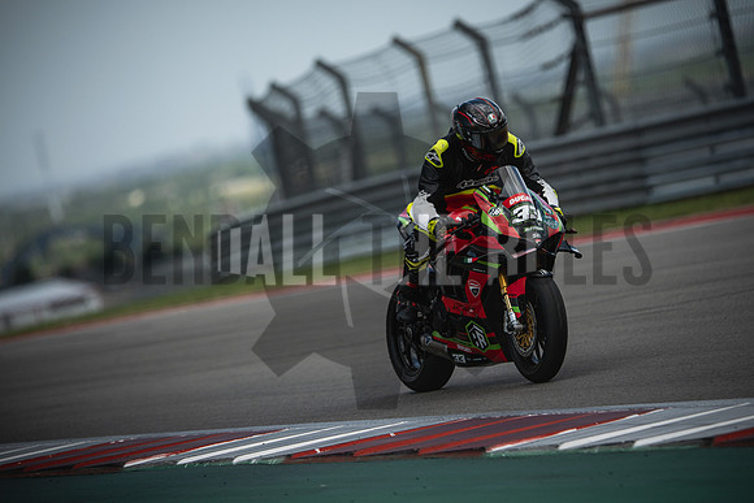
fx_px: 6285
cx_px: 377
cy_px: 252
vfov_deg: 4.6
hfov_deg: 6.9
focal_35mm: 300
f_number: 2
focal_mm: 200
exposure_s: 1/4000
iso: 200
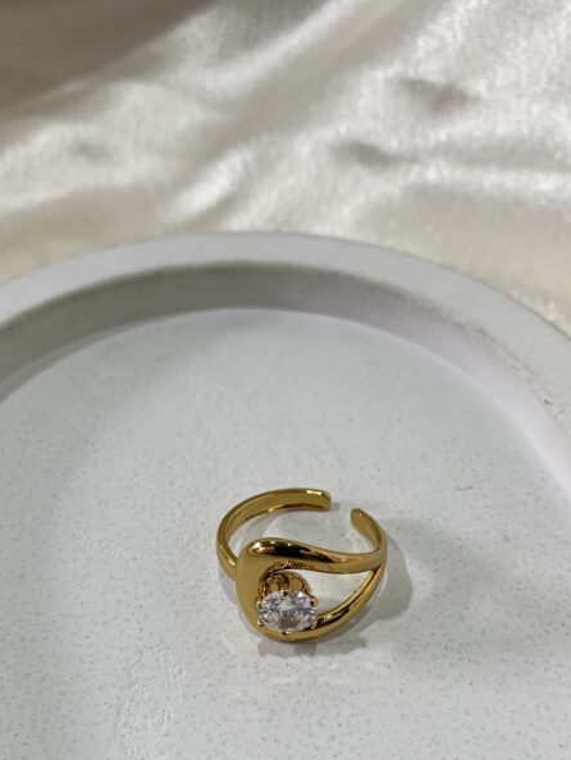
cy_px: 499
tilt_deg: -52.2
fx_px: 769
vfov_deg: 51.7
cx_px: 293
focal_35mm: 35
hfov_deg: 40.7
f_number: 1.8
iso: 64
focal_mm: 4.25
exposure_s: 1/100
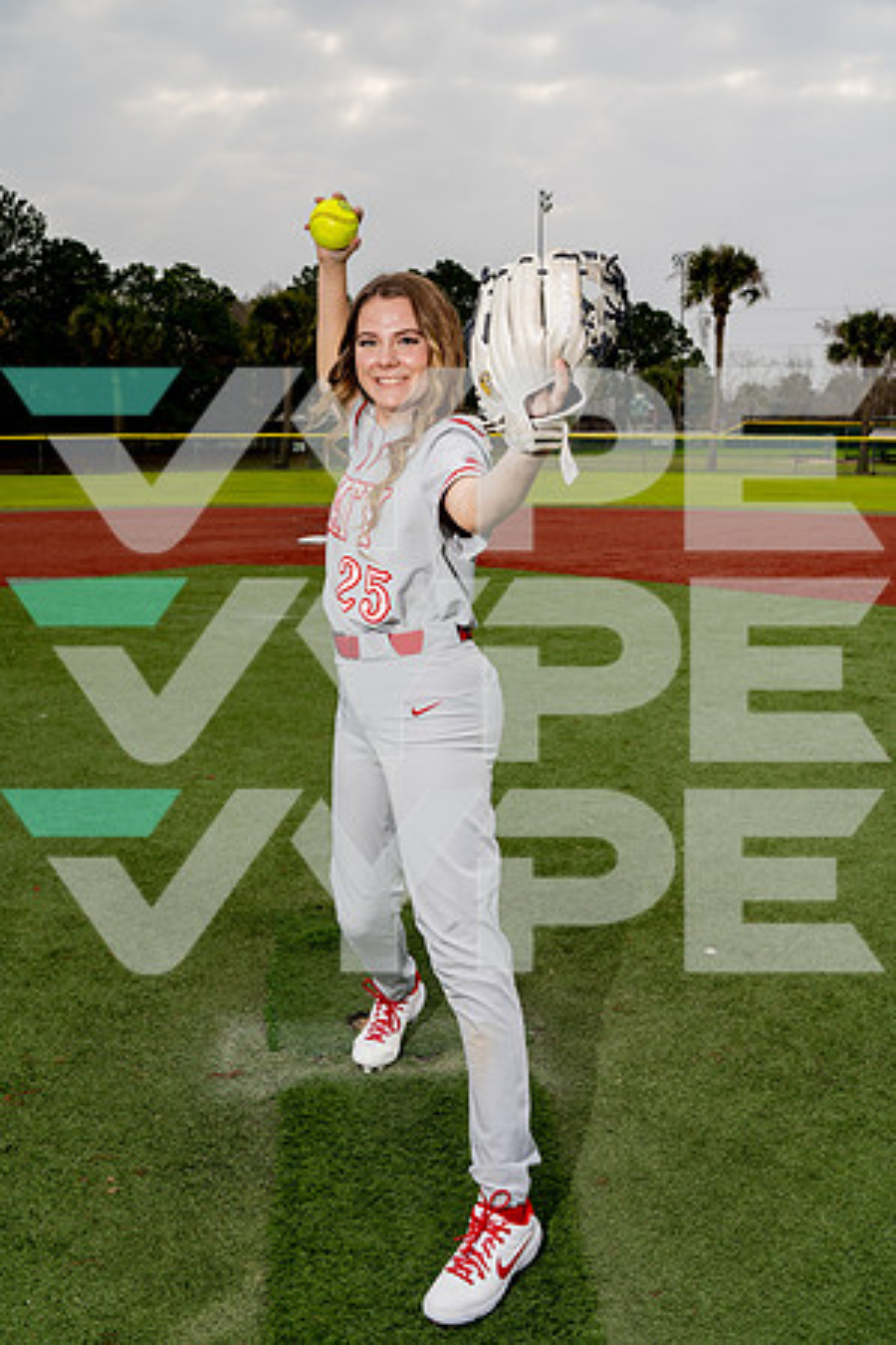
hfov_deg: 37.9
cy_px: 672
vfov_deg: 54.4
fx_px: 1307
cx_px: 448
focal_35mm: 35
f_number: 8
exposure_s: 1/250
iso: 125
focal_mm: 35
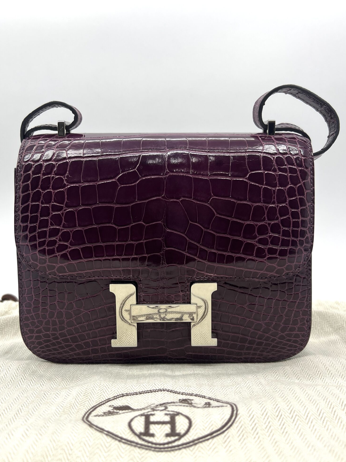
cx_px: 164
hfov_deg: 41.8
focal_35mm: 34
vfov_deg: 53.9
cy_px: 246
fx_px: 453
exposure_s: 1/233
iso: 40
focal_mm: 5.7
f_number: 1.5
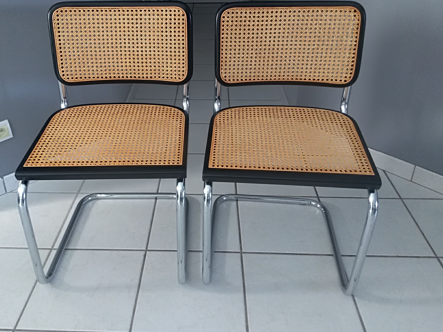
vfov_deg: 42.8
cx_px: 195
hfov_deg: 55.2
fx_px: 422
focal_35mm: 33
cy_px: 135
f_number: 2
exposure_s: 1/33.3
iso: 295
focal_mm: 3.54
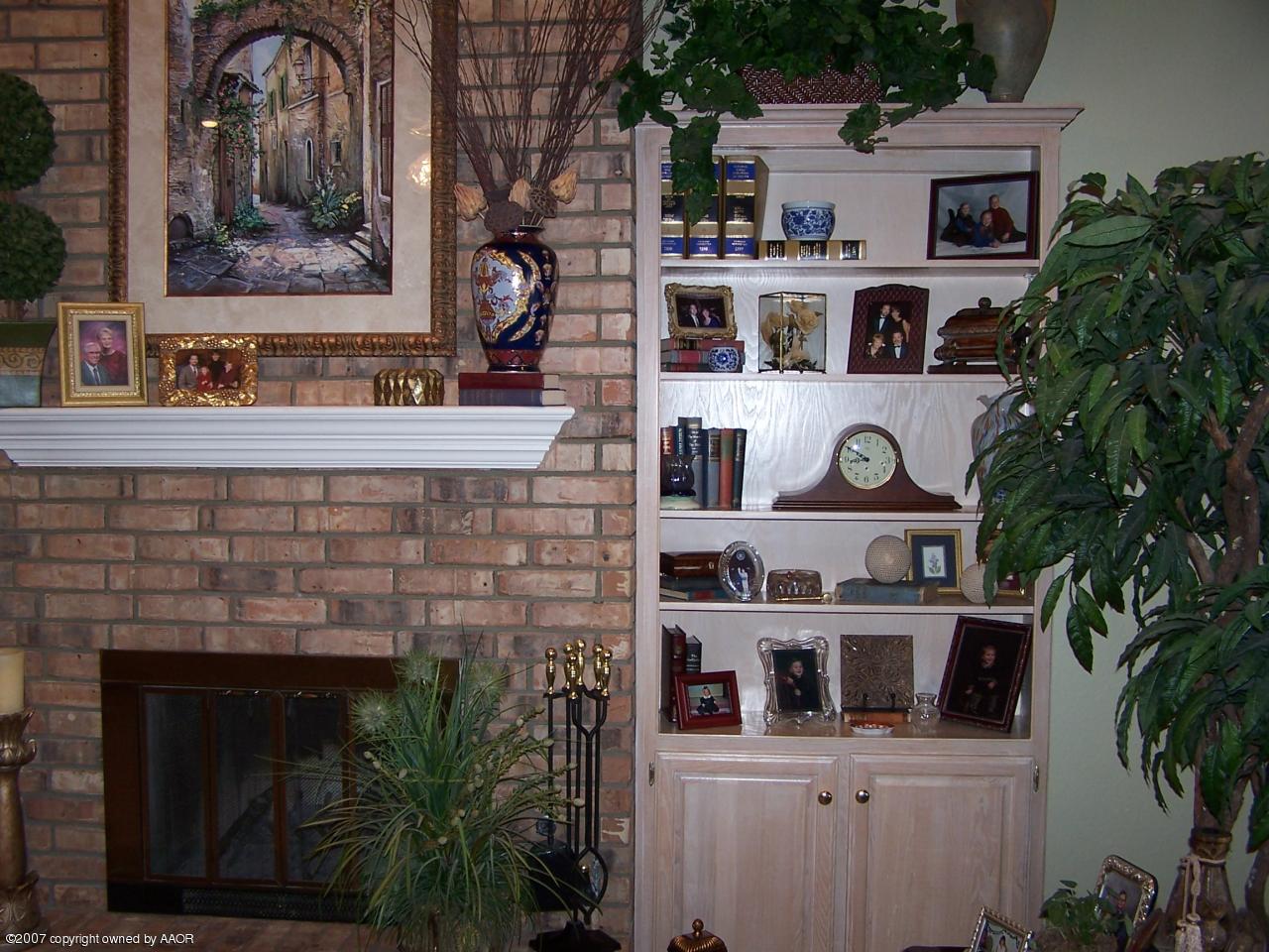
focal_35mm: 38
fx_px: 1393
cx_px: 634
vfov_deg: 37.7
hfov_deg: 49.0
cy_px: 476
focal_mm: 6.3
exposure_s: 1/45
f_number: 2.8
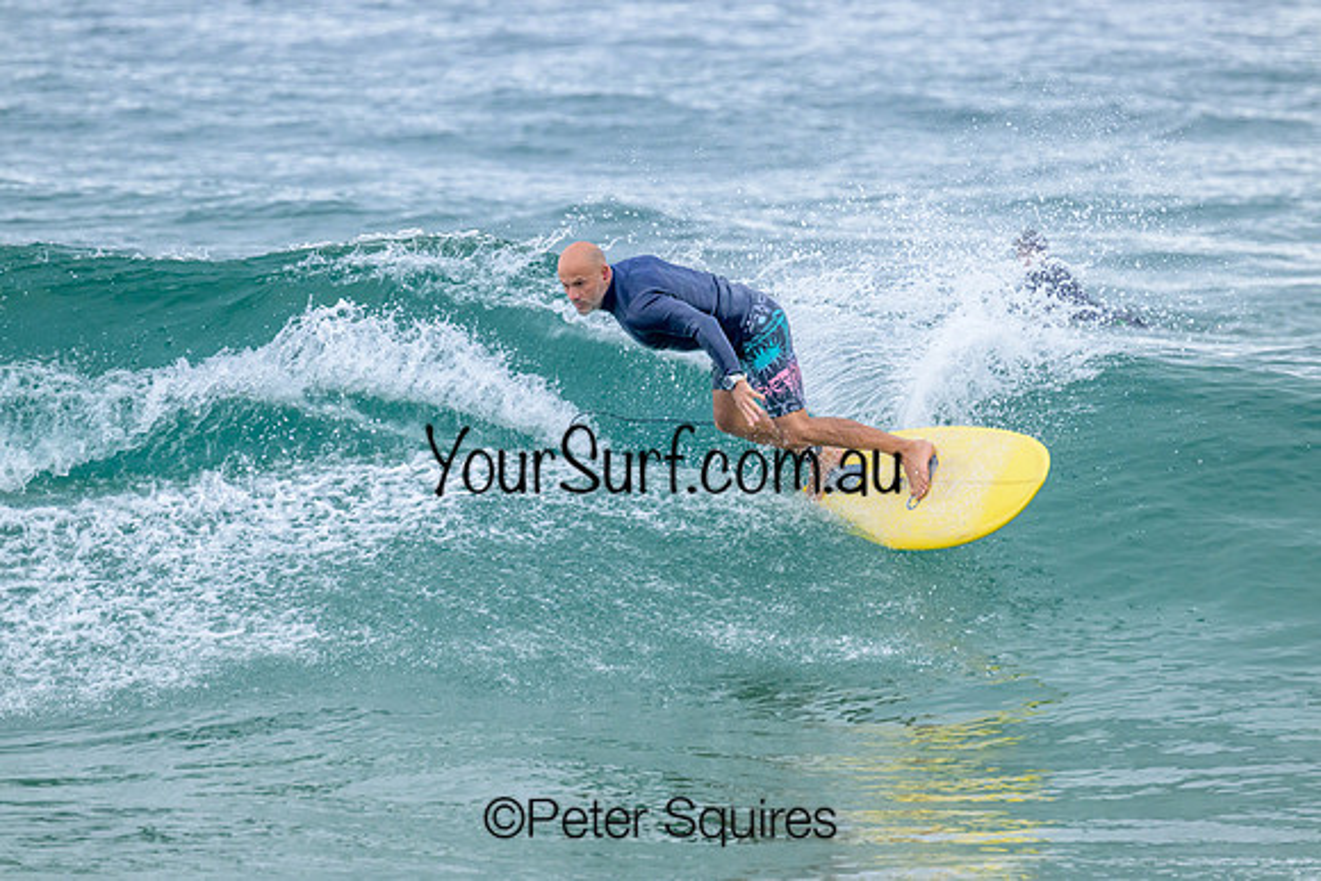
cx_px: 660
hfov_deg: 3.3
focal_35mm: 625
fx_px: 22925
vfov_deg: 2.2
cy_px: 440
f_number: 11
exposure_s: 1/2000
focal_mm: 610
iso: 2200
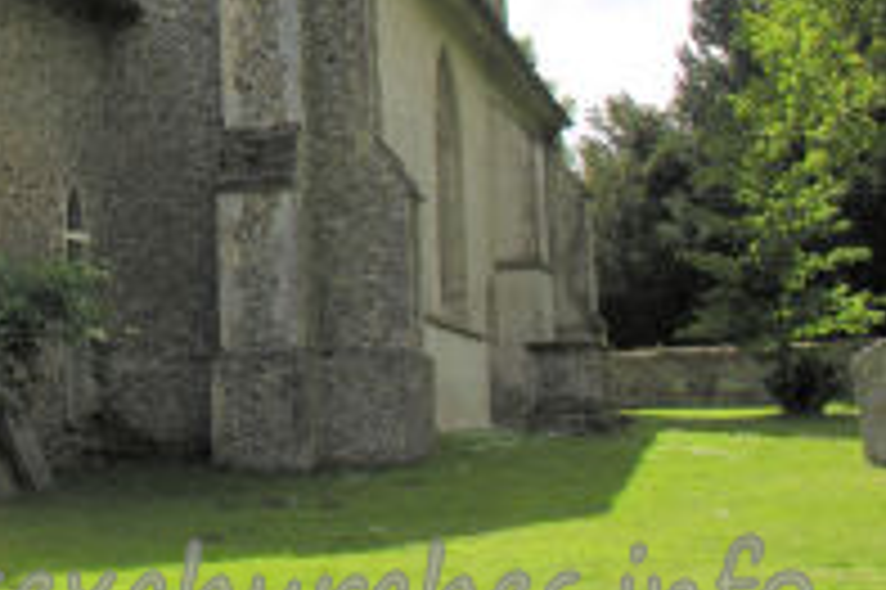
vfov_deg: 15.6
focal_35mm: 85
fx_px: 2090
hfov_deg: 22.3
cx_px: -144
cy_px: -65
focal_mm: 8.9
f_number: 6.3
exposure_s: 1/166
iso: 50
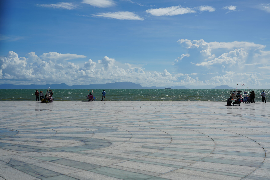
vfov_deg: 27.5
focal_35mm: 49
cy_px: 90
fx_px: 367
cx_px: 135
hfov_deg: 40.3
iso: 100
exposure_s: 1/2000
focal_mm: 49
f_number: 5
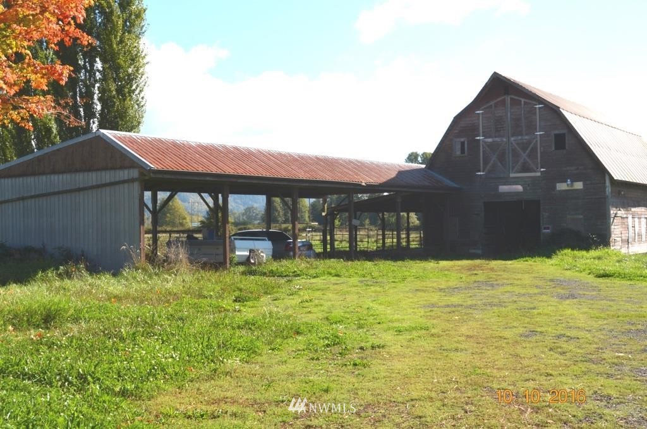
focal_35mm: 45
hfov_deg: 43.7
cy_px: 214
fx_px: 807
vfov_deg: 29.7
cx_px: 324
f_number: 9
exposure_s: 1/200
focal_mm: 30
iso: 100
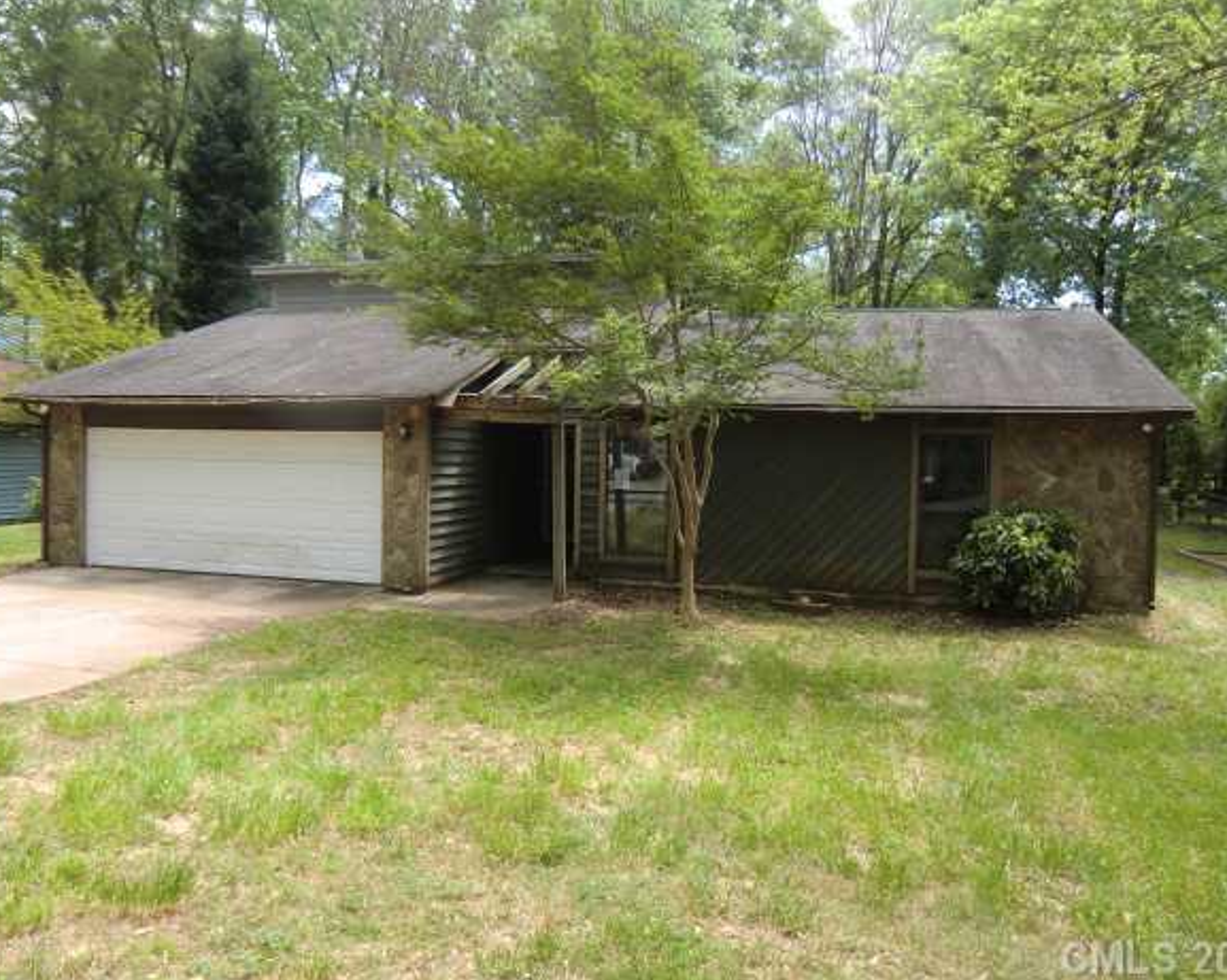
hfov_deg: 66.1
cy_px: 474
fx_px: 944
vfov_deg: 54.9
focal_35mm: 26
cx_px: 619
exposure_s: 1/200
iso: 64
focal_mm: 4.3
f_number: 3.2
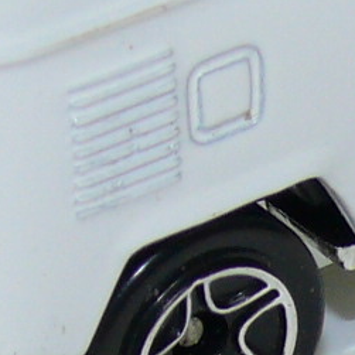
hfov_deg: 3.3
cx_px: 393
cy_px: -232
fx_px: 6219
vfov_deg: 3.3
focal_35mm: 536
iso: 100
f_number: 4
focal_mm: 12.9
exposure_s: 1/30
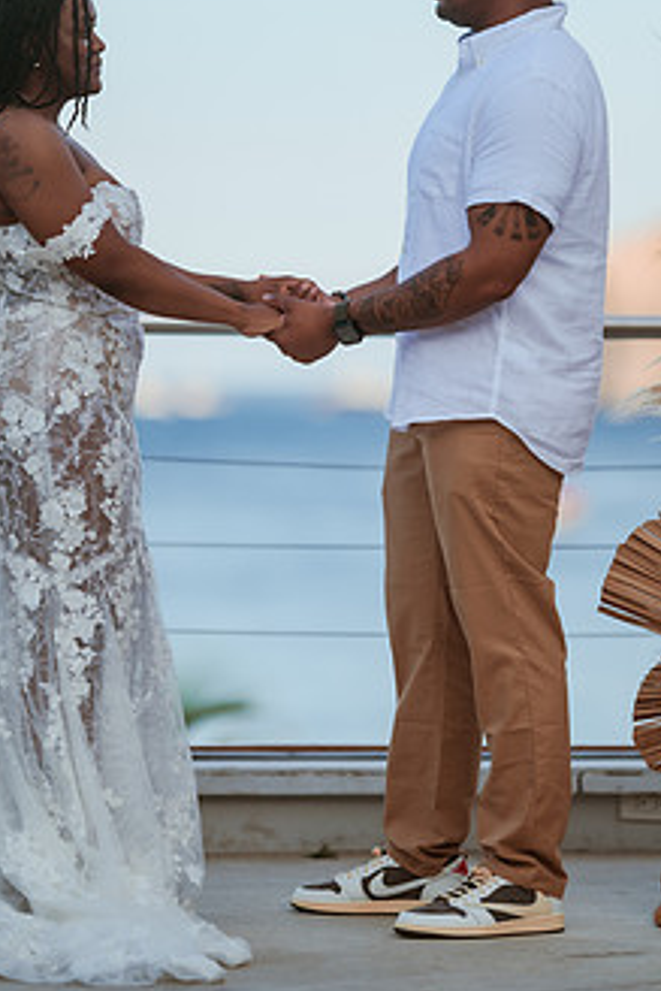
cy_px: 450
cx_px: 267
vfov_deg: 11.1
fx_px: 5089
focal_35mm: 185
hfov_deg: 7.4
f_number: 1.8
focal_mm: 135
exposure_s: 1/2500
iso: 250
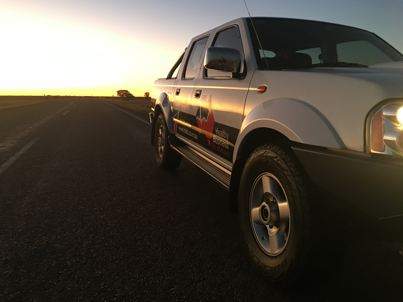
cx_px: 202
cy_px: 151
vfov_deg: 48.2
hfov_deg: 61.7
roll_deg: +0.2
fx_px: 338
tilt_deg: -7.8
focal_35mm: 29
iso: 100
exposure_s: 1/10
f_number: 2.2
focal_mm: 4.15
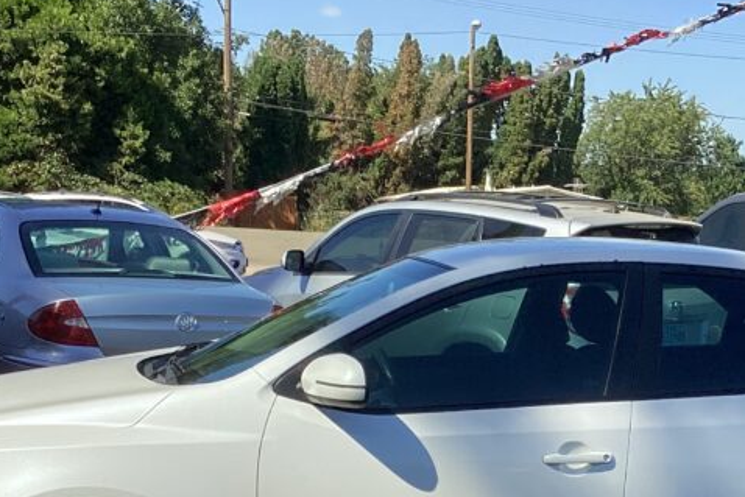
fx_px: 1428
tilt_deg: -11.9
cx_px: 541
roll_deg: -2.9
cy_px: 500
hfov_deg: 28.9
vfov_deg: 19.2
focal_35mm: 69
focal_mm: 3.3
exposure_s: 1/1045
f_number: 2.4
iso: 25
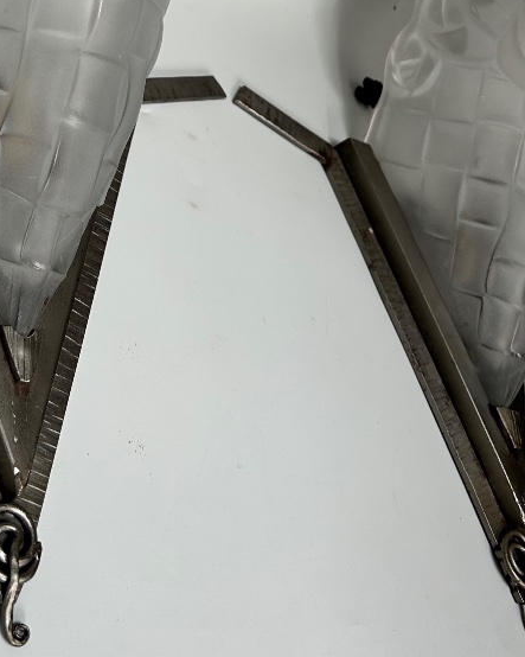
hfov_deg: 27.3
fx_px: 1069
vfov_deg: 32.0
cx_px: 148
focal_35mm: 55
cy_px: 31
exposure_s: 1/190
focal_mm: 5.7
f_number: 1.5
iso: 40
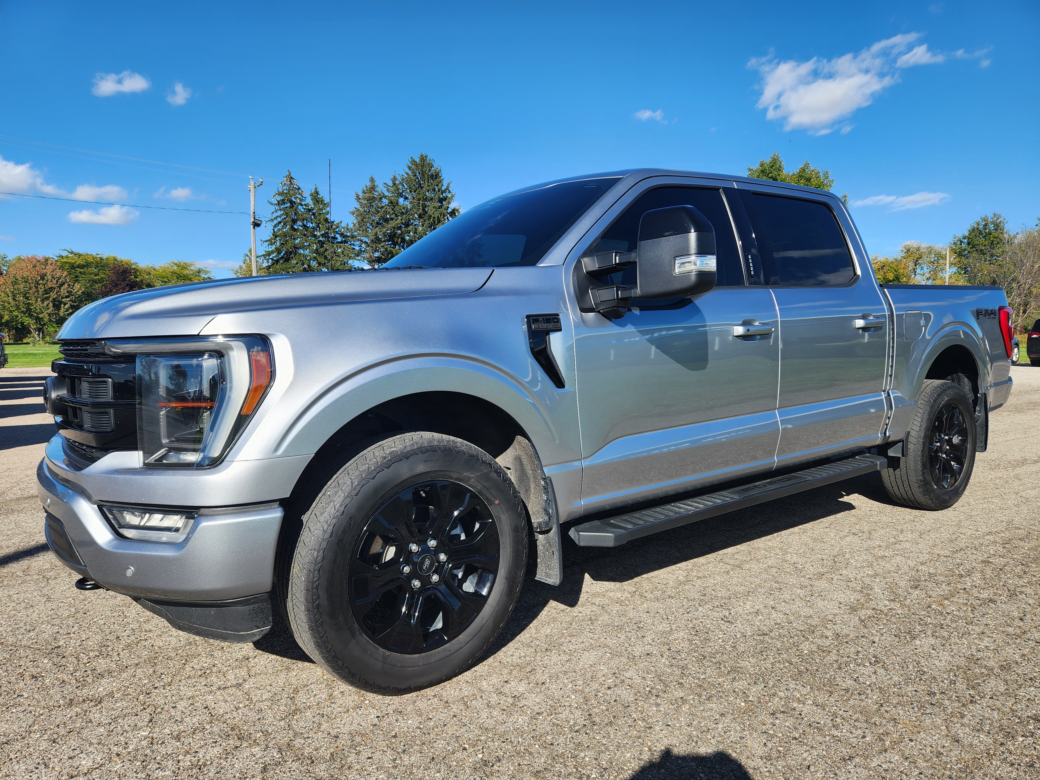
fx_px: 691
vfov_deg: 58.9
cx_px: 520
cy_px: 390
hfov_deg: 73.9
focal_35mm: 23
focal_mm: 5.4
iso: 20
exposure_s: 1/1269
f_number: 1.8
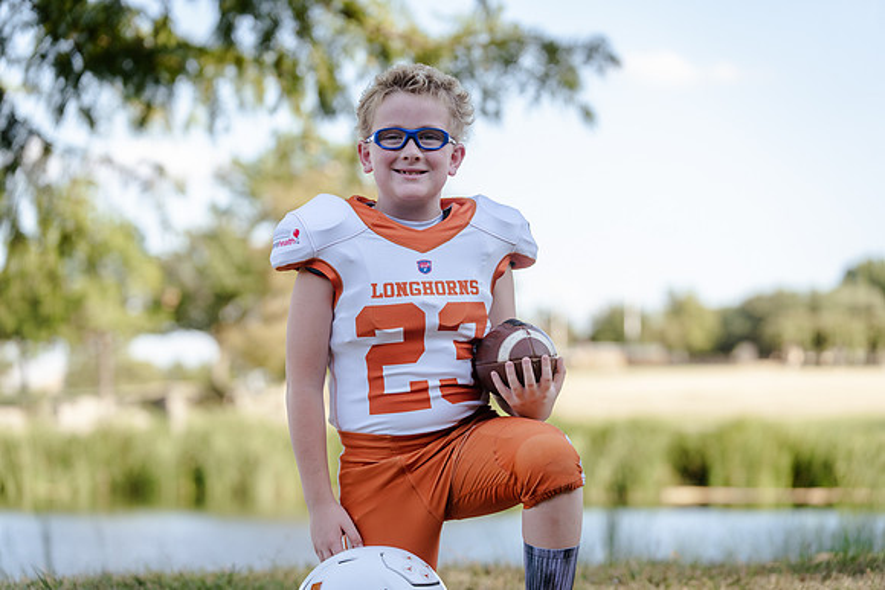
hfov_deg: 20.4
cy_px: 295
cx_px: 442
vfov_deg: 13.7
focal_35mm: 100
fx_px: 2459
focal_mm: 100
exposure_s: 1/320
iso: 125
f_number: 3.2
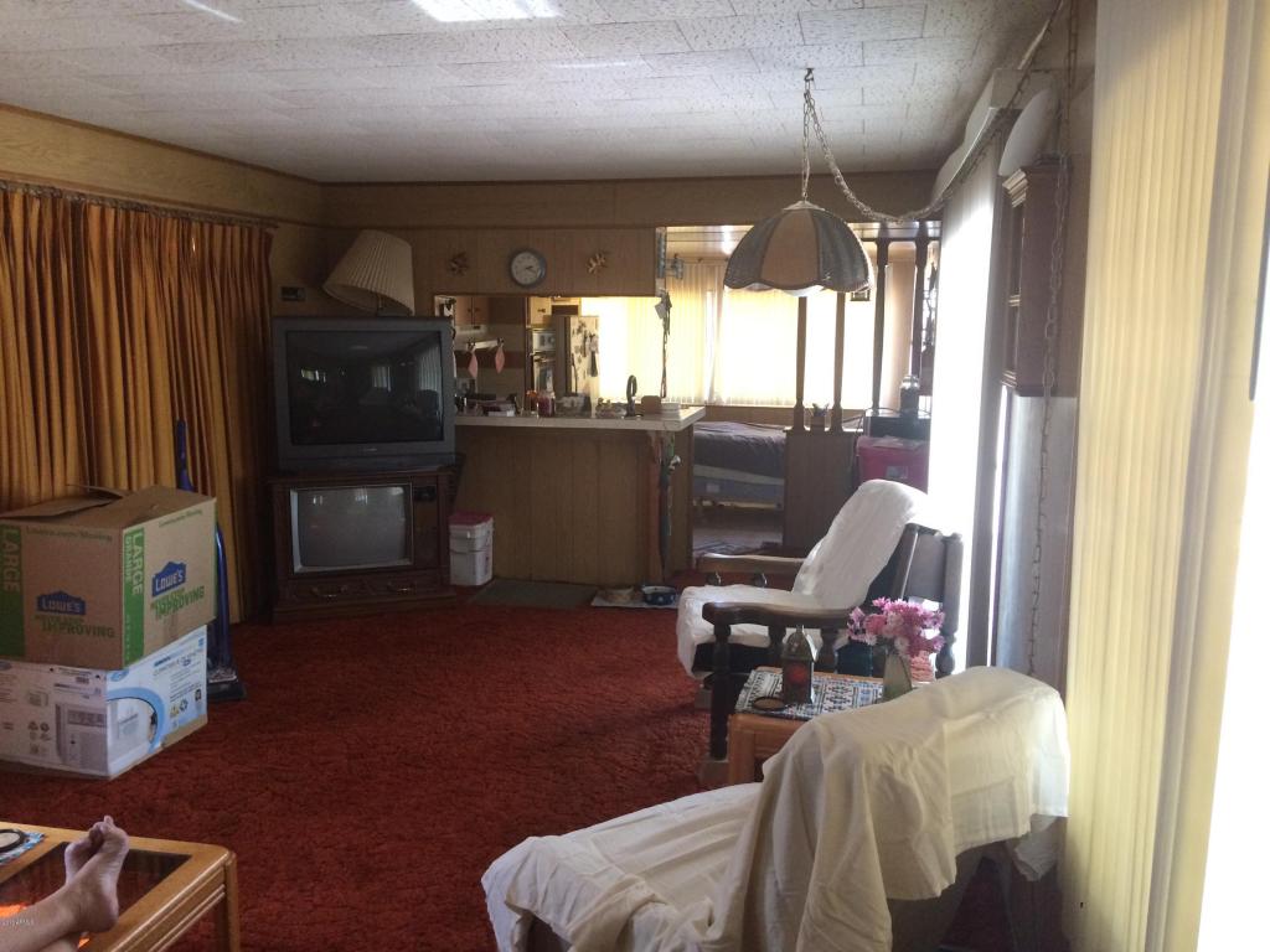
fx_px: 1064
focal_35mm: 29
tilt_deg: -7.9
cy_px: 476
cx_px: 635
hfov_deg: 61.7
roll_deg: -1.7
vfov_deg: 48.2
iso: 160
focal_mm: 4.15
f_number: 2.2
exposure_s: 1/30
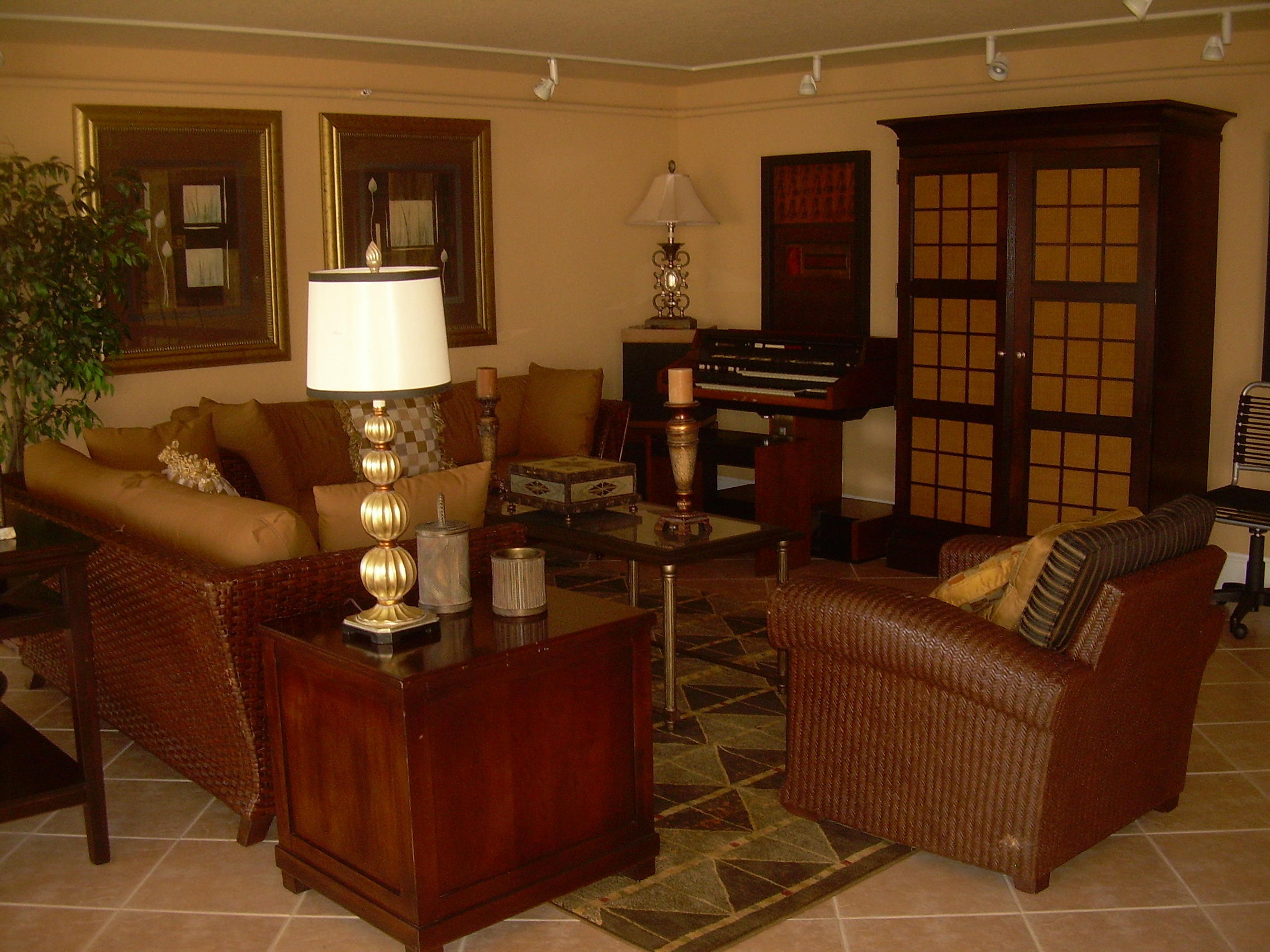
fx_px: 1394
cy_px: 476
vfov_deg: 37.7
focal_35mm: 38
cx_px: 635
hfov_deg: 49.0
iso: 130
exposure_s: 1/60
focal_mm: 6.3
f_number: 2.8
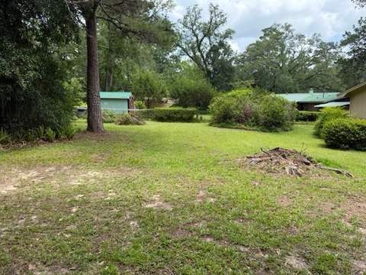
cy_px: 138
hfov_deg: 71.6
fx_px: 254
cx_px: 183
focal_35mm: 24
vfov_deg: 56.8
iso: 100
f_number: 1.78
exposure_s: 1/1770
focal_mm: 6.76
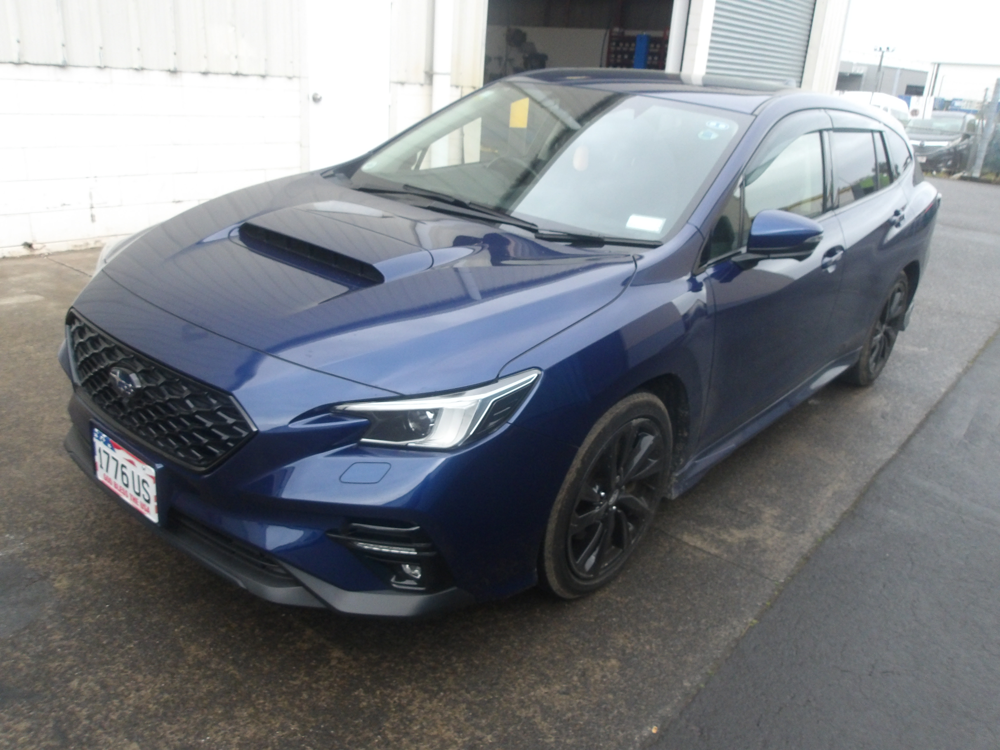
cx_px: 500
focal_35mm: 27
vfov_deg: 51.4
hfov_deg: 65.3
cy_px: 375
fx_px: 780
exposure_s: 1/60
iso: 418
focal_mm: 4.9
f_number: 10.4
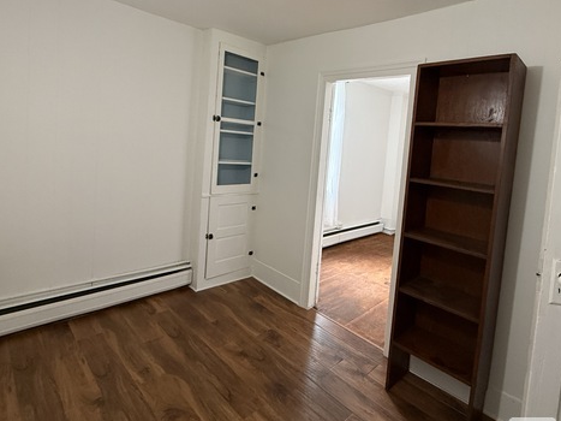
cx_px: 302
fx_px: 324
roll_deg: -4.5
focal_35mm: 20
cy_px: 165
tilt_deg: -3.3
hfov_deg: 81.6
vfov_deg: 65.2
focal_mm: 2.22
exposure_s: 1/66
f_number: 2.2
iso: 400
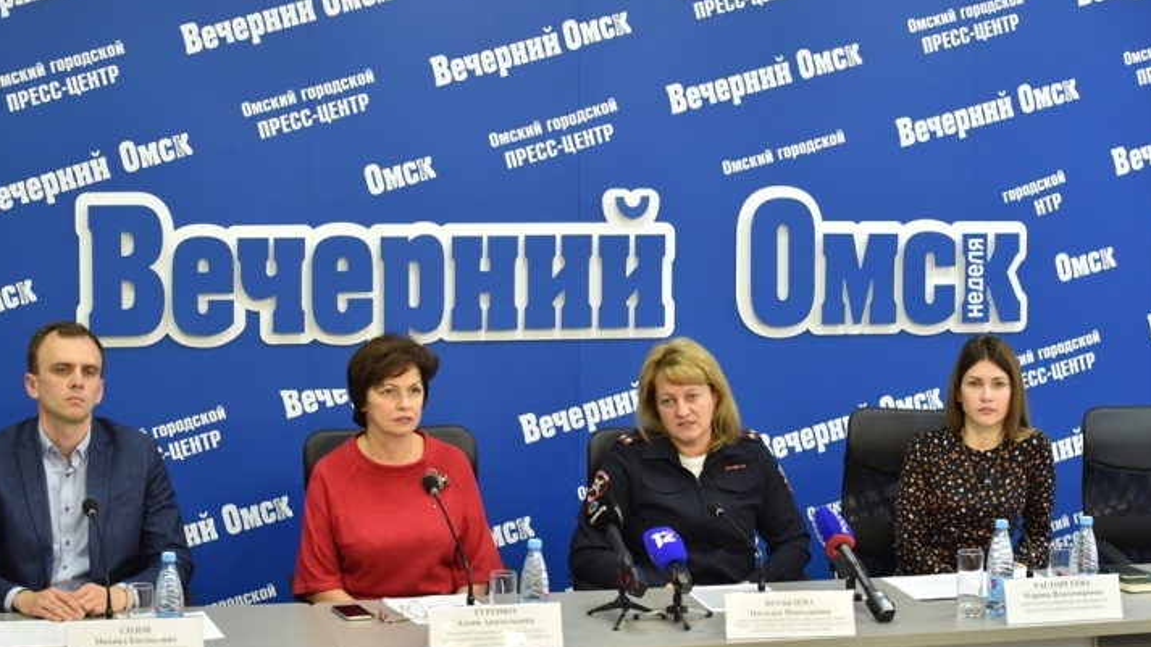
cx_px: 578
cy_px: 375
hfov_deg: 26.9
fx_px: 2411
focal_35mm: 79
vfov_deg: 15.3
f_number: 4
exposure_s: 1/200
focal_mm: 70
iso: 1250
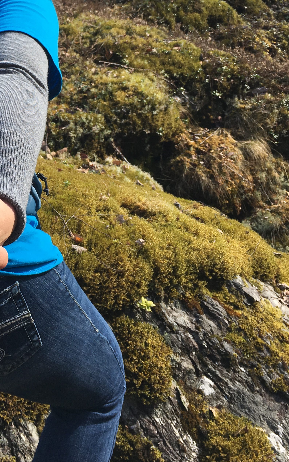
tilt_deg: -11.2
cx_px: 30
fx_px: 617
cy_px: 117
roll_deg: +4.2
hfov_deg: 25.5
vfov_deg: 39.9
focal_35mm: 49
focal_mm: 4.15
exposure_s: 1/625
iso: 25
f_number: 2.2
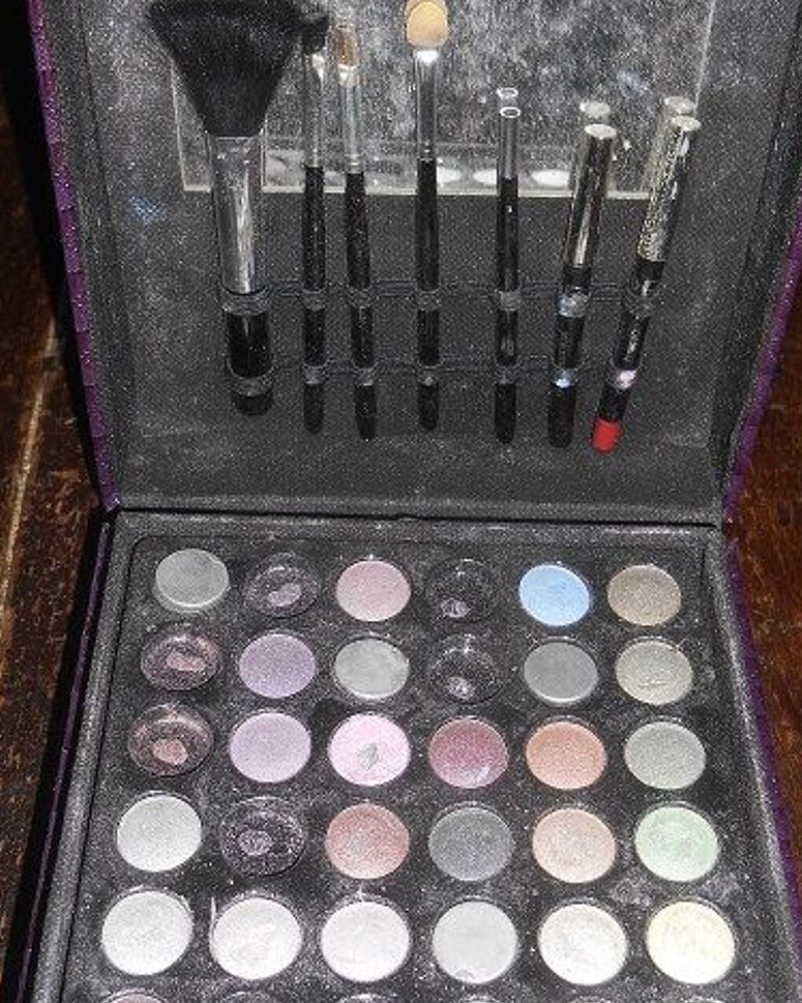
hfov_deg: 32.1
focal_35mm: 47
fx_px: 1395
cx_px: 410
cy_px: 508
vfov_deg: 39.5
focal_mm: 6.3
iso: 80
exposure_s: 1/30
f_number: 3.7
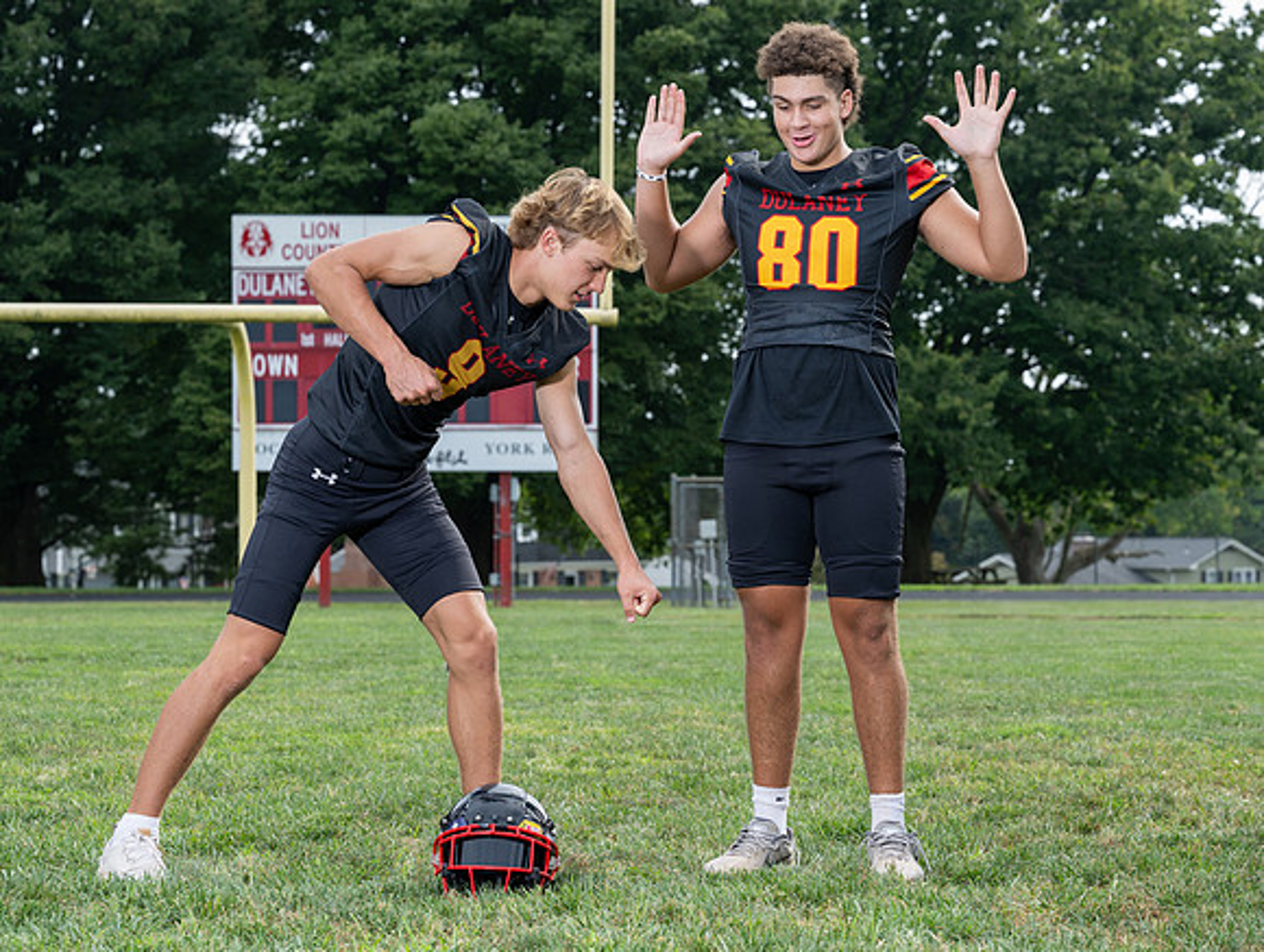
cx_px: 771
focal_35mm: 95
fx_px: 3479
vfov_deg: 15.6
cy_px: 510
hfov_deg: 20.6
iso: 100
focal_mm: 70
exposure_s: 1/160
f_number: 5.6
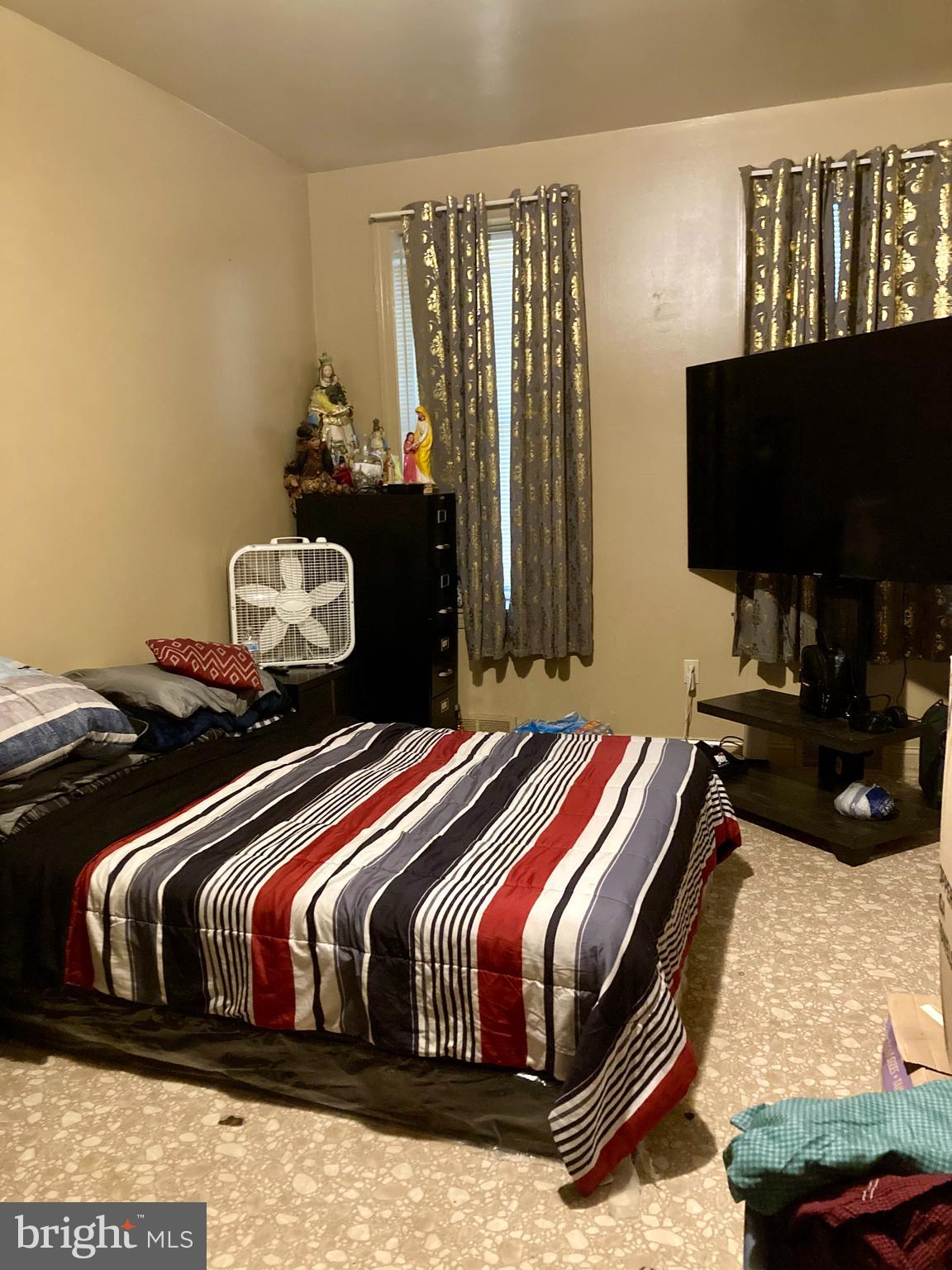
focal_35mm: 28
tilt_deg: -8.4
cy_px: 635
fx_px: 1027
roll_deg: +0.2
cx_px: 476
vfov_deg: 63.4
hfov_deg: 49.7
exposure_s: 1/24
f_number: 1.8
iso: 640
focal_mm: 3.99
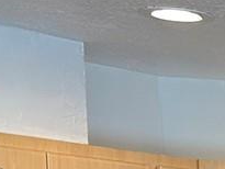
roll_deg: +0.1
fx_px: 1320
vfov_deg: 6.9
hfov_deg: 7.6
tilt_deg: -5.8
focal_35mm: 203
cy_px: 424
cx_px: 812
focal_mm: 5.7
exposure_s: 1/60
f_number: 1.5
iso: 64
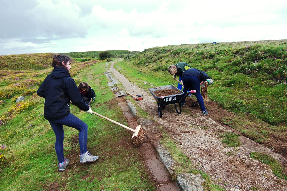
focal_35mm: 24
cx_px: 144
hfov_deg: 73.7
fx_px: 191
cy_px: 101
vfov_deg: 53.1
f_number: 2.8
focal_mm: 3.8
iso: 64
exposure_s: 1/320
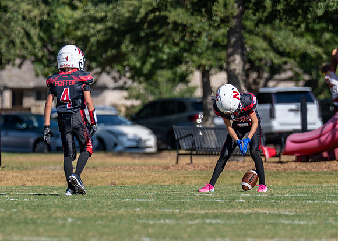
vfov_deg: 2.1
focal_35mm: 688
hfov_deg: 2.9
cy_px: 154
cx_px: 206
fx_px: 6601
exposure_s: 1/2000
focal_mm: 200
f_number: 2.8
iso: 100
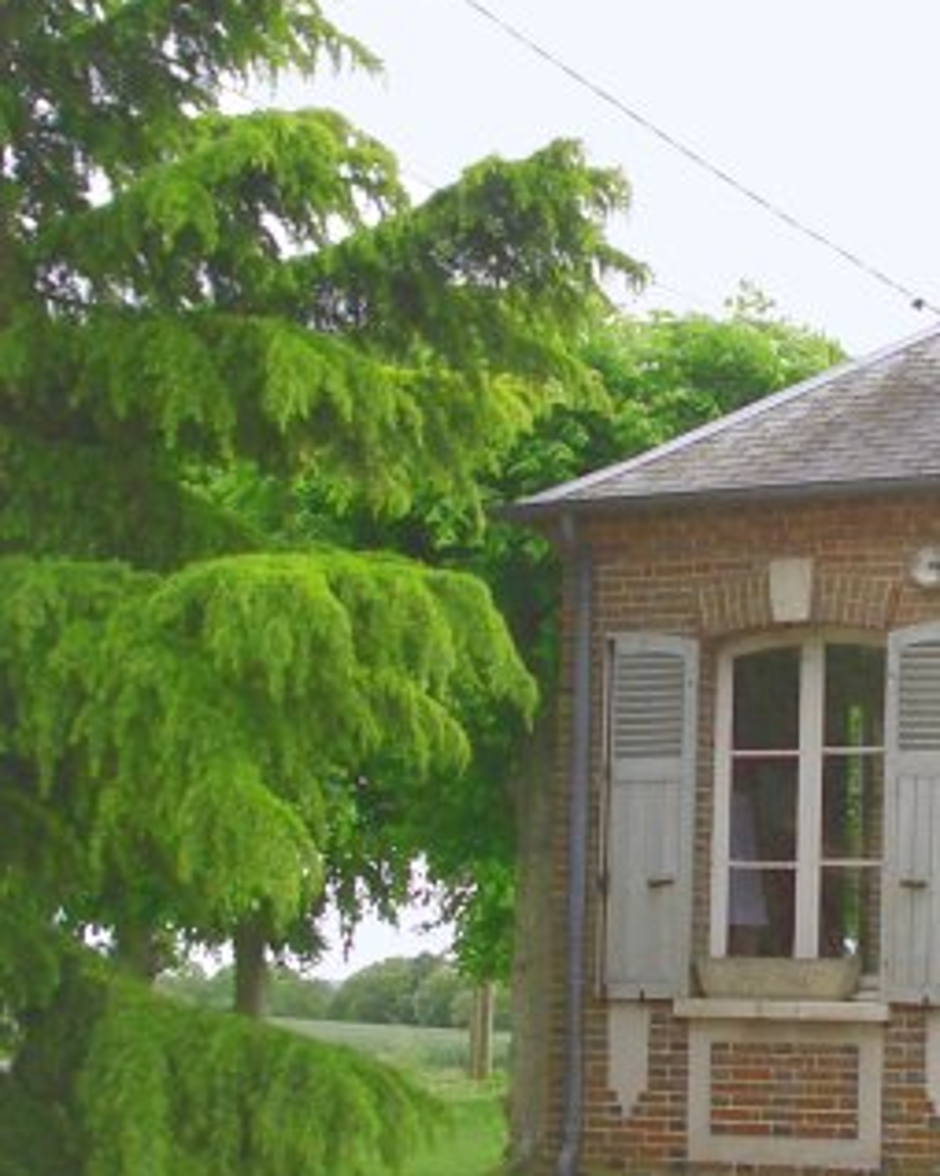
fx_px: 2994
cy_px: 703
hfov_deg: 17.7
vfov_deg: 22.2
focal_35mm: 86
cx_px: 770
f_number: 4.3
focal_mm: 5.8
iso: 80
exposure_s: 1/160
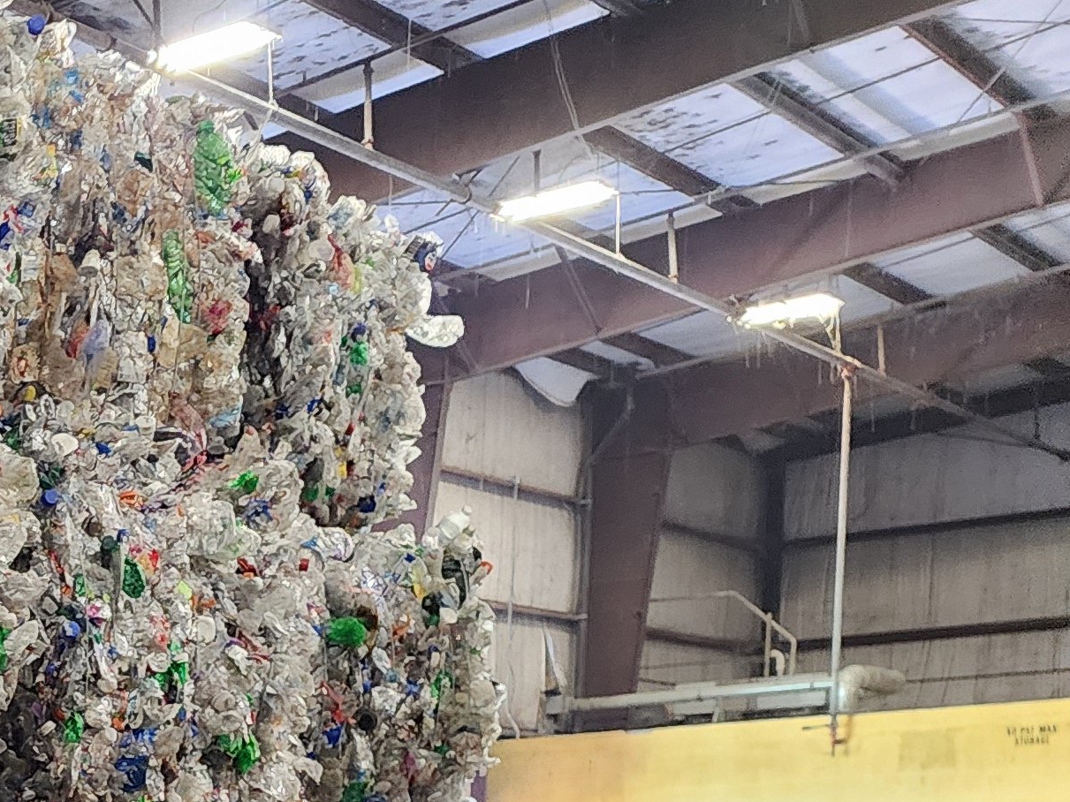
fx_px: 2349
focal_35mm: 76
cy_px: 1227
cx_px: -675
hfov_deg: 20.6
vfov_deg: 17.3
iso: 640
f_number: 1.8
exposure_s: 1/40
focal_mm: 6.4
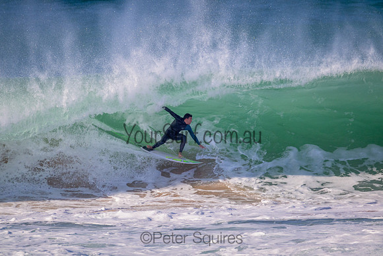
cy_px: 128
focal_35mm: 800
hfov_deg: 2.6
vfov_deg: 1.7
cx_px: 192
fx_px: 8513
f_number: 11
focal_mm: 800
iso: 1600
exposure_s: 1/2000
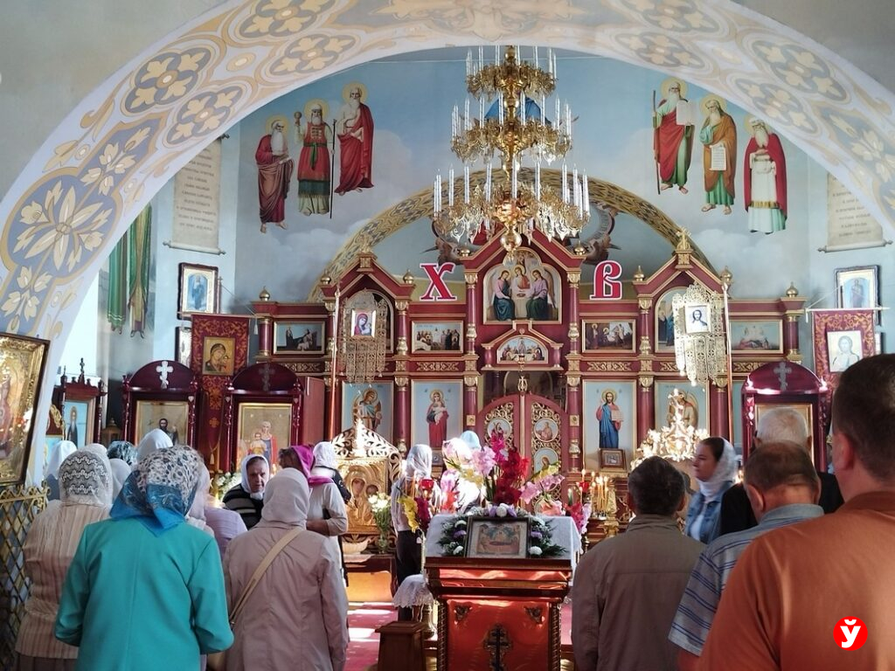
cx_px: 448
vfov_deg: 32.9
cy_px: 336
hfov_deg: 42.9
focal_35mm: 44
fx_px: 1138
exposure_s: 1/50
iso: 576
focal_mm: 6.24
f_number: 1.8
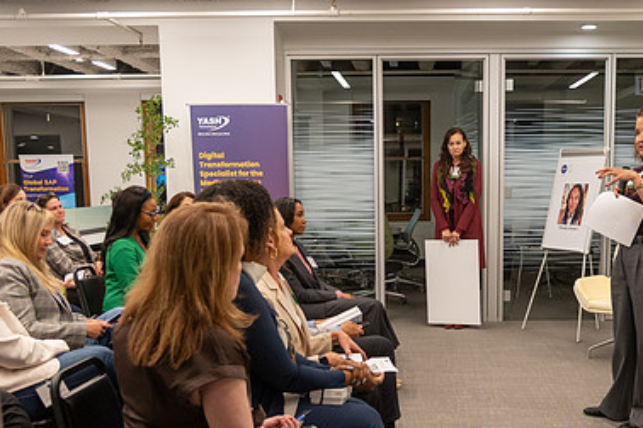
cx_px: 415
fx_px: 822
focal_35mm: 46
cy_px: 321
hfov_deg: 42.3
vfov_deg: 28.8
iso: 1600
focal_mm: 30
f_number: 4
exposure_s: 1/160
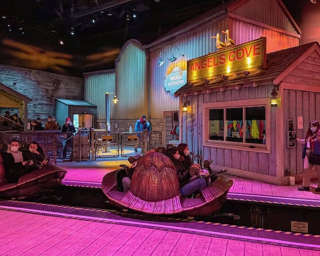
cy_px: 124
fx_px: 265
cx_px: 163
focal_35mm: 28
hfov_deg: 62.2
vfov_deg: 51.5
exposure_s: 1/30
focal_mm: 4.2
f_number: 1.6
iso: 1000
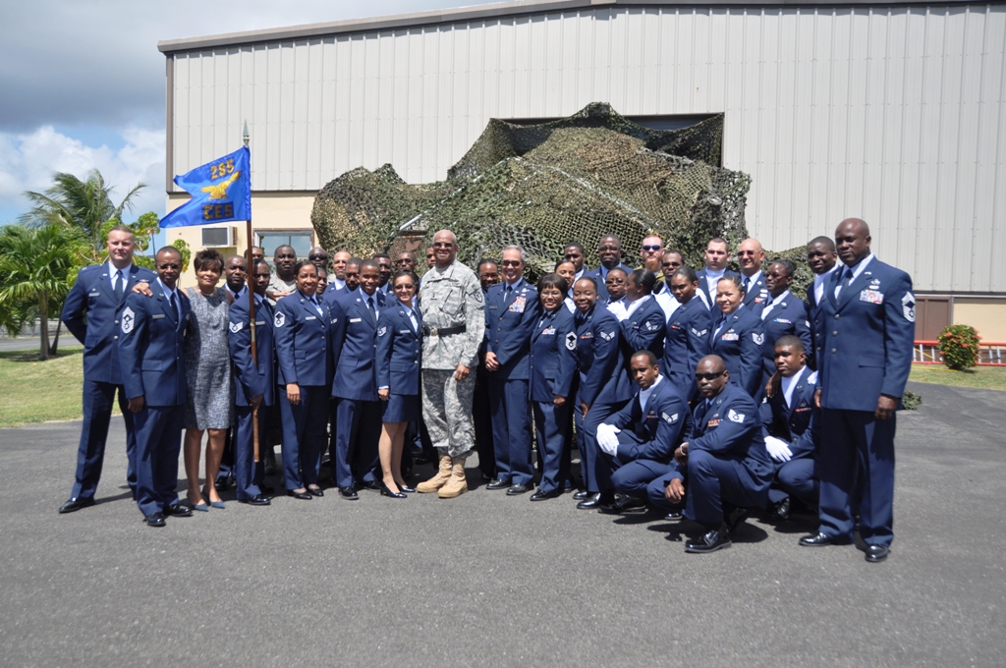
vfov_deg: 39.9
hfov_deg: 57.3
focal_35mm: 33
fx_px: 921
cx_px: 503
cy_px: 334
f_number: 3.8
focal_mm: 22
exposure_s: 1/2000
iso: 200
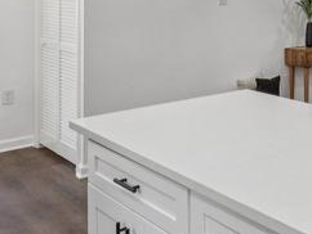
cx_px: 382
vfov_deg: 22.2
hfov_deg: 27.5
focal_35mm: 61
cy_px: -48
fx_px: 550
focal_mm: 10
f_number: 9
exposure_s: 1/20
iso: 250
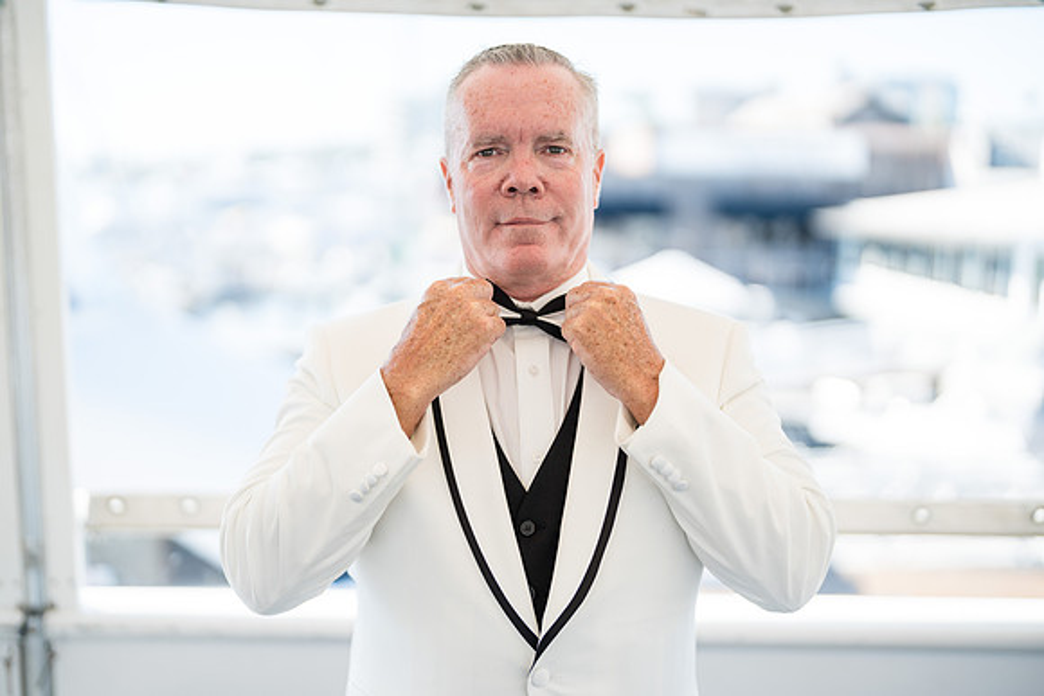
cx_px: 522
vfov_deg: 27.0
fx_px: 1450
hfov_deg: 39.6
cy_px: 348
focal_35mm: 50
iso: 100
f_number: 1.2
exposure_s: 1/2000
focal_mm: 50
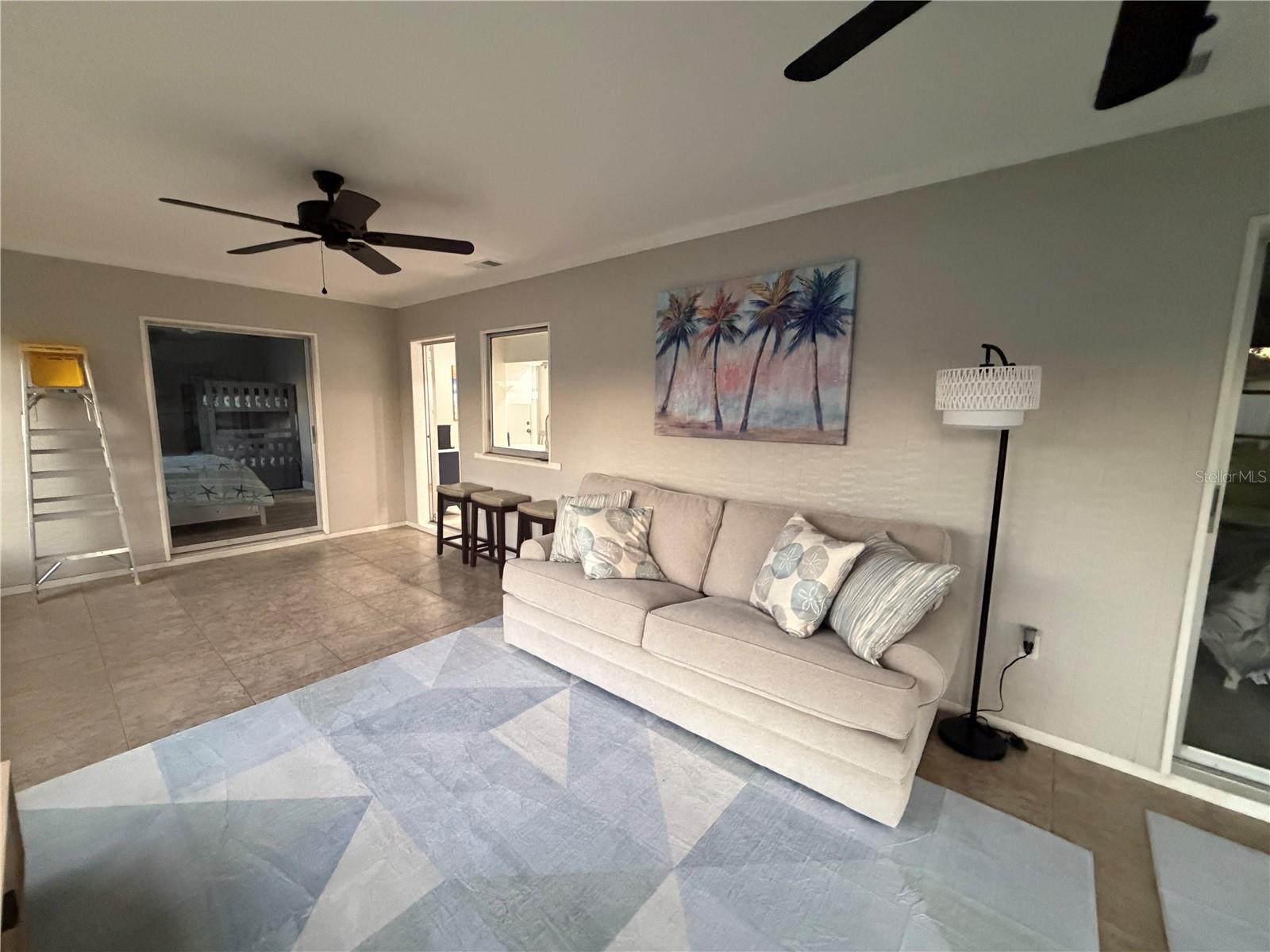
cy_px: 476
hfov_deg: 102.1
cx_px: 635
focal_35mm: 14
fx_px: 514
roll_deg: +0.7
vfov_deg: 85.7
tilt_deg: -6.0
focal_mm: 2.22
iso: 800
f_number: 2.2
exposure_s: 1/60
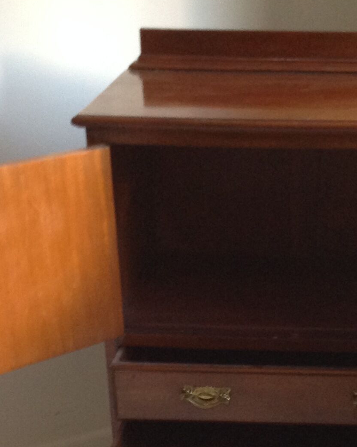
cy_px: 386
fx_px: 1123
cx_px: 292
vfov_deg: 22.1
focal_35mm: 85
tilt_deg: -24.7
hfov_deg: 17.9
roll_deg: -0.6
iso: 160
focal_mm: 4.28
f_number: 2.4
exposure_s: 1/15
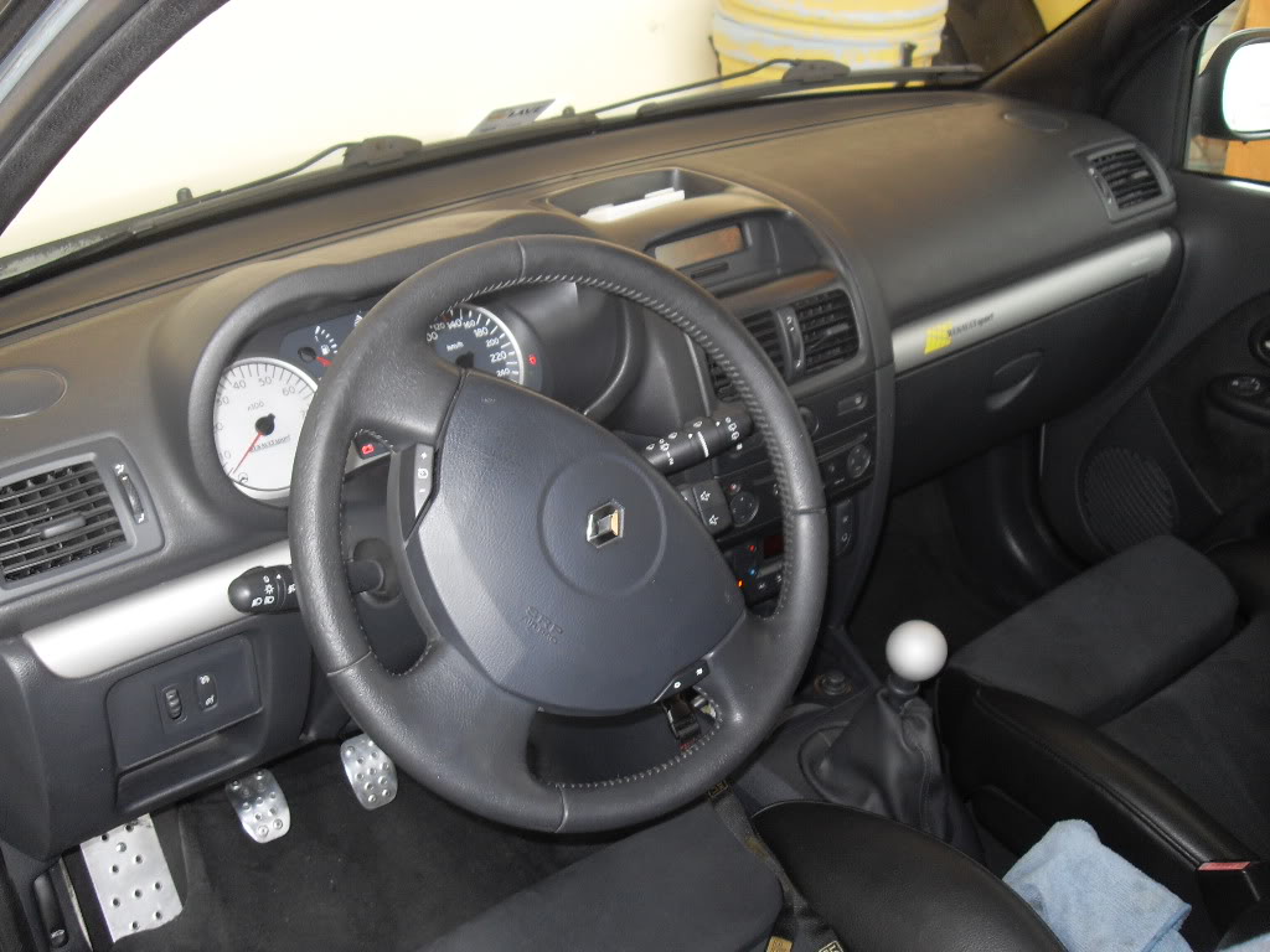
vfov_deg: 38.7
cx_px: 635
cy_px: 476
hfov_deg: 50.1
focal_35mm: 37
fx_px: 1357
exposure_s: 1/45
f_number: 2.8
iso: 100
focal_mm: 6.3
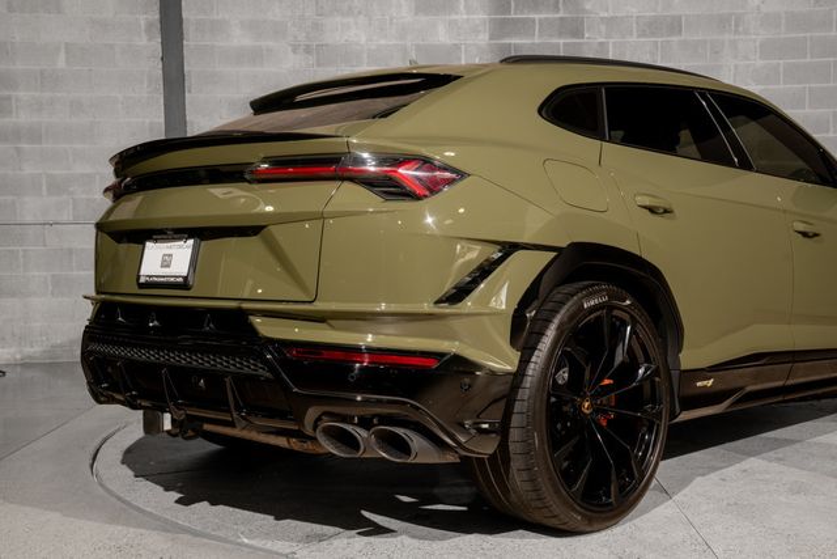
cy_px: 280
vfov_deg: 32.6
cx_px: 418
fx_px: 953
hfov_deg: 47.4
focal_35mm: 41
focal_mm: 41
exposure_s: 1/50
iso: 400
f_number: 7.1
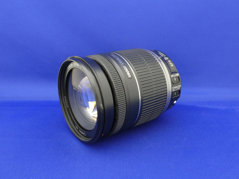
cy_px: 90
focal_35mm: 33
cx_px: 120
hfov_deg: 55.4
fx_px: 228
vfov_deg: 42.9
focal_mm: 5.8
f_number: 8
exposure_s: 1
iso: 200
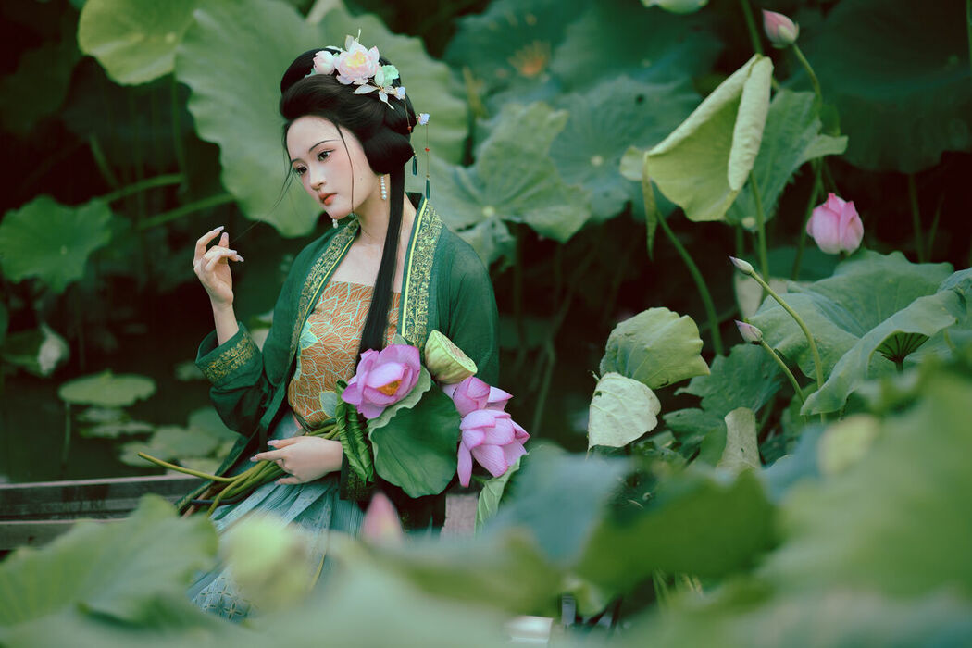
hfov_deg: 23.9
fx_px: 2295
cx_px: 486
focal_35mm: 85
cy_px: 324
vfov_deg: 16.1
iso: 100
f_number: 1.8
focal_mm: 85
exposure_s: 1/1000
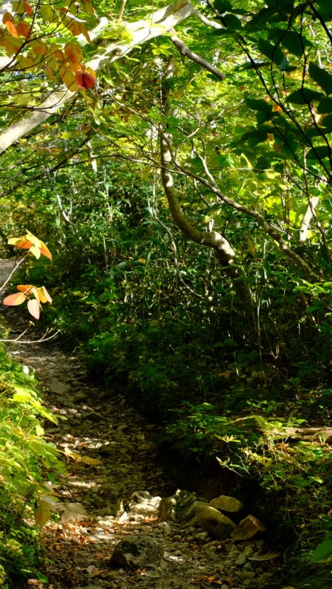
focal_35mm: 92
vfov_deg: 23.2
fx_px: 1439
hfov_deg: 13.1
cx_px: 125
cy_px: 283
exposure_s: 1/85
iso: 400
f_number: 8
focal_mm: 32.6
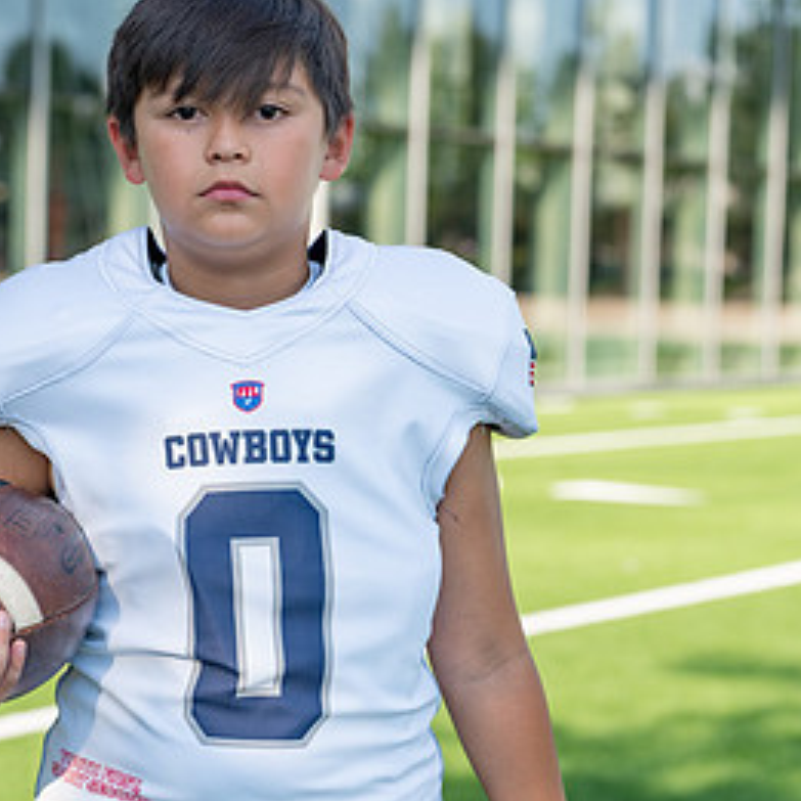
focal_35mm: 108
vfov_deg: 16.1
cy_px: 444
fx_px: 2827
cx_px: 302
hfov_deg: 16.1
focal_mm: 50
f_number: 2.8
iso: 100
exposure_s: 1/500
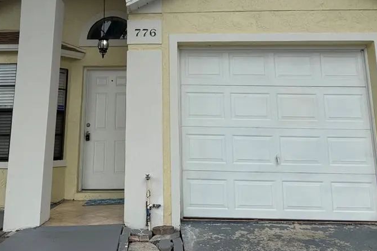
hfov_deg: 50.4
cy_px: 44
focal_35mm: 38
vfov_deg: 33.8
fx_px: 398
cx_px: 149
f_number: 1.78
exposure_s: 1/3759
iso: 80
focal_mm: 6.76
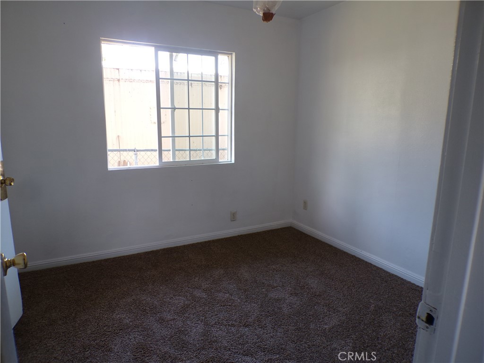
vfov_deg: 56.8
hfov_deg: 71.6
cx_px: 242
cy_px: 182
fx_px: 336
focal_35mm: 24
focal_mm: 4.3
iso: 100
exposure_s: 1/40
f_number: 3
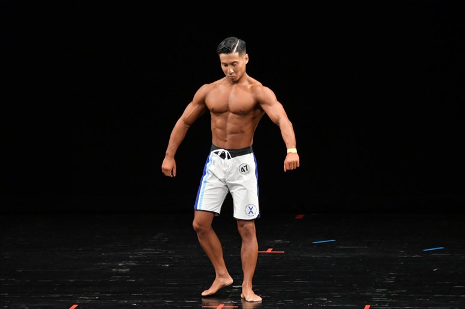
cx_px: 232
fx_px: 3873
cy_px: 154
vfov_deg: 4.6
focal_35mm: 300
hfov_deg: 6.9
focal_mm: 200
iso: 3200
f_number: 5.6
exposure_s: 1/400
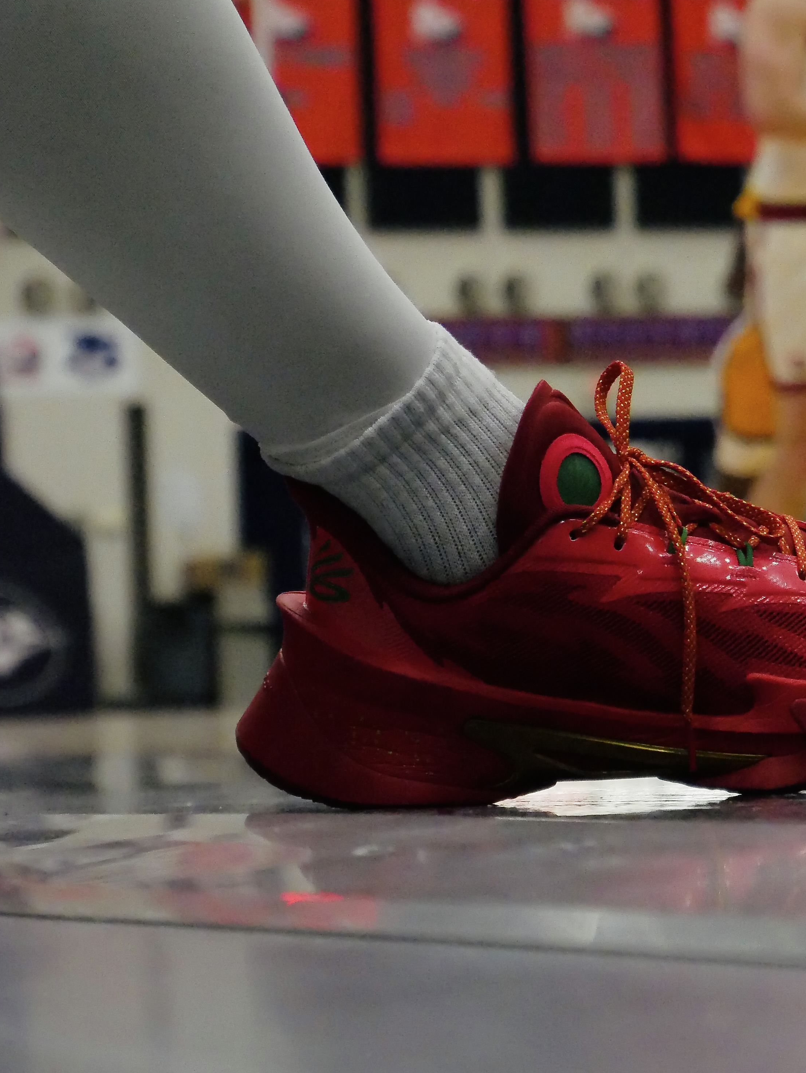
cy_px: 301
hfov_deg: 7.9
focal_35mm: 187
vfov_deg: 10.6
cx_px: 613
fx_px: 5801
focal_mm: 60
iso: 6400
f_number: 5.6
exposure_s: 1/500
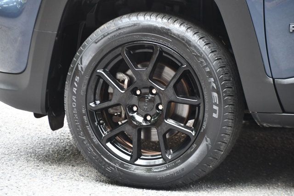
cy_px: 98
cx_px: 147
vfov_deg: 7.0
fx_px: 1593
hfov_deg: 10.5
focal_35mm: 195
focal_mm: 130
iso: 800
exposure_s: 1/125
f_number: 4.8
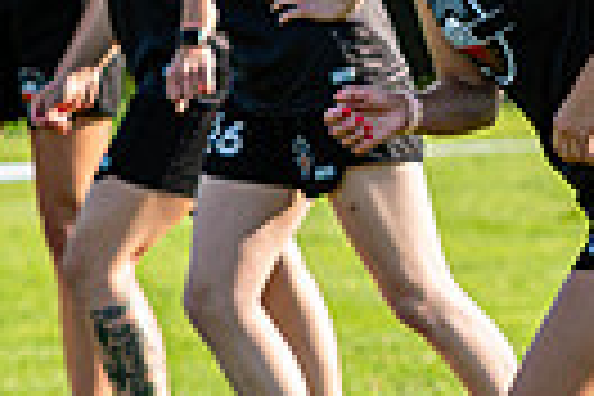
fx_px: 12655
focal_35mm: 767
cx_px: 608
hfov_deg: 2.7
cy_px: -142
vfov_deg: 1.8
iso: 100
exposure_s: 1/1000
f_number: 3.2
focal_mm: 116
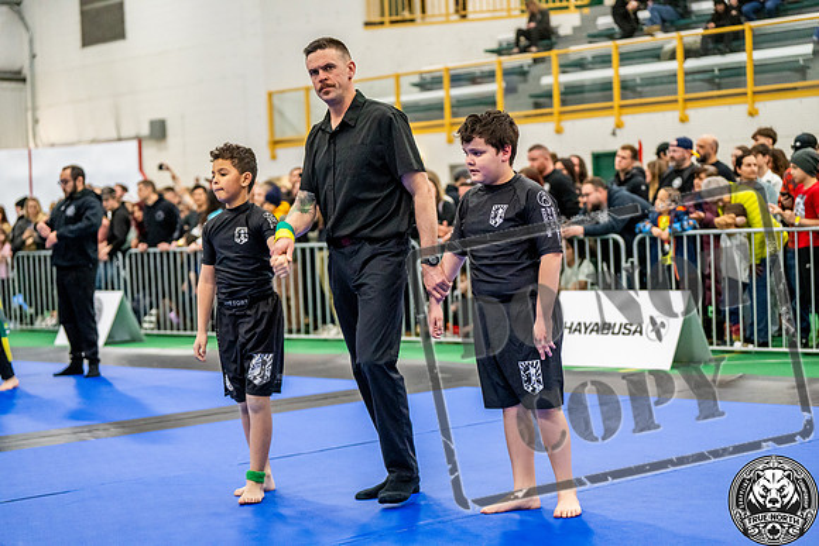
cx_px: 410
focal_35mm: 70
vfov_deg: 19.5
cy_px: 273
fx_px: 1593
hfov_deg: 28.8
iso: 5000
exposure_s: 1/500
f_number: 2.8
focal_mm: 70
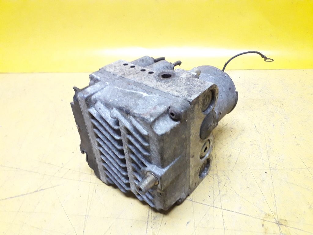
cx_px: 156
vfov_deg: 51.4
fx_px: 244
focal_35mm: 27
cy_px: 118
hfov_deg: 65.3
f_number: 1.9
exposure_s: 1/25
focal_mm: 3.6
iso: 250
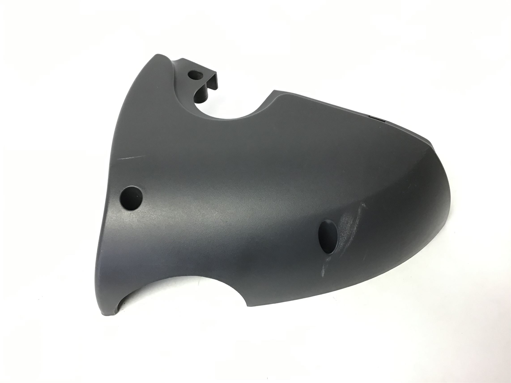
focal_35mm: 31
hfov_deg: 58.4
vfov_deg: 45.4
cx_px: 256
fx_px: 458
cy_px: 192
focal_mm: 3.3
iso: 64
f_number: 2.4
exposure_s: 1/30
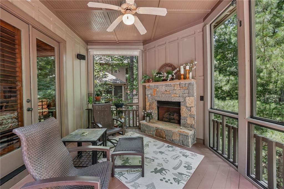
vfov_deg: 81.1
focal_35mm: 14
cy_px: 94
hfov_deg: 104.3
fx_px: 110
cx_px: 142
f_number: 8
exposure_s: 1/13
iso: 320
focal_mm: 14
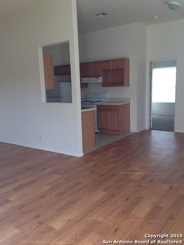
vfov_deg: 55.4
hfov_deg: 42.9
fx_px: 234
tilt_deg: -9.1
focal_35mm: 33
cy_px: 122
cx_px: 92
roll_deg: +0.4
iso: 50
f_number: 2.4
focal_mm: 4.12
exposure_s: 1/60
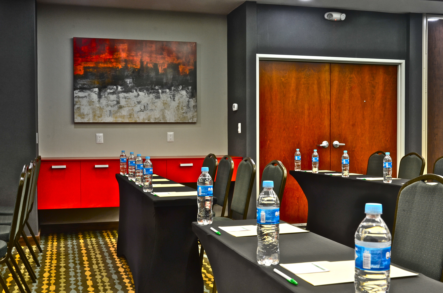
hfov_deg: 45.0
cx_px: 222
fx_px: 534
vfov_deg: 30.7
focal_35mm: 44
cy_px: 146
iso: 200
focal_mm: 29
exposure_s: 3
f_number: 13
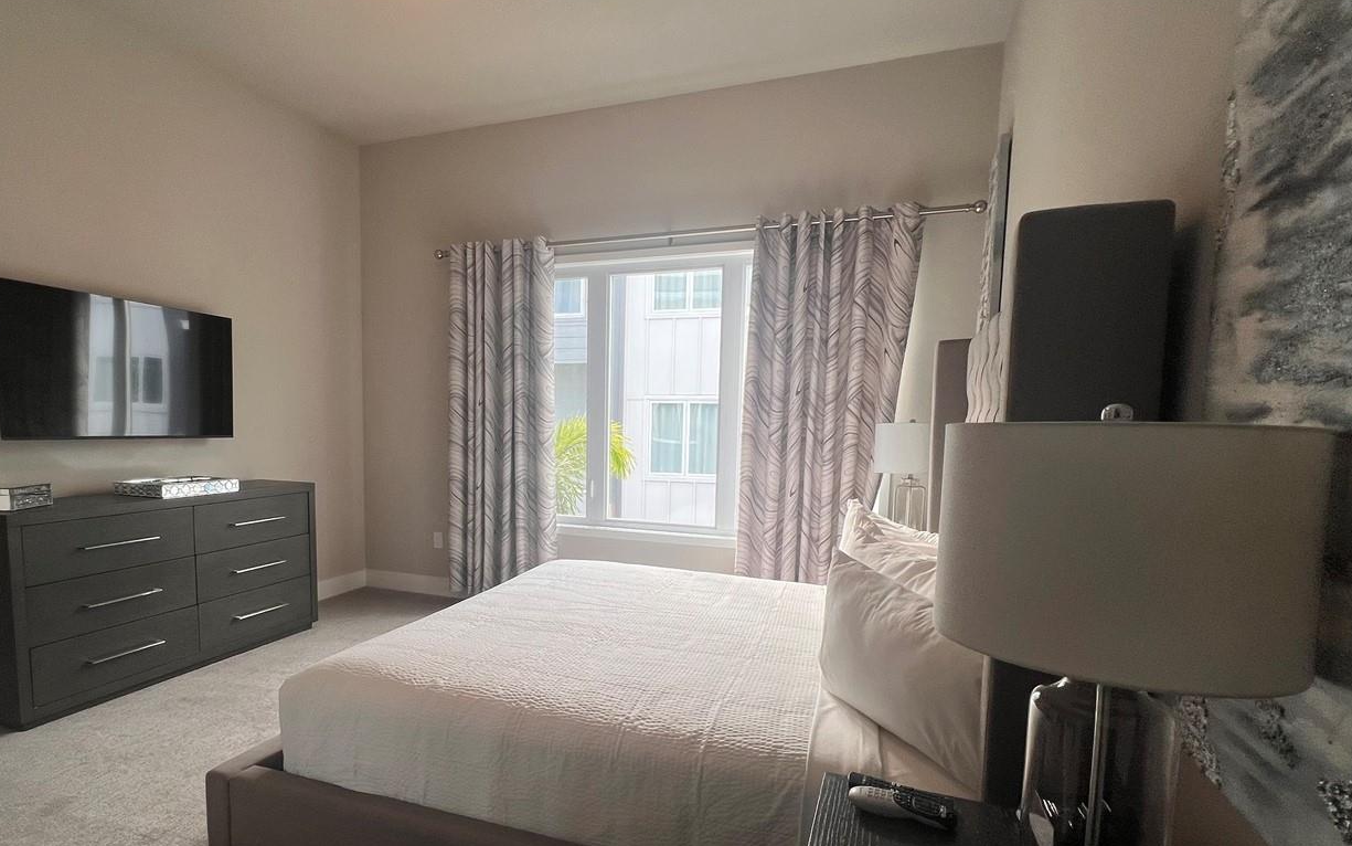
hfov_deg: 90.7
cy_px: 488
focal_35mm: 18
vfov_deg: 64.7
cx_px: 600
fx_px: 663
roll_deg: -2.2
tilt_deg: -6.7
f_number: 1.8
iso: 40
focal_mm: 1.57
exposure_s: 1/120
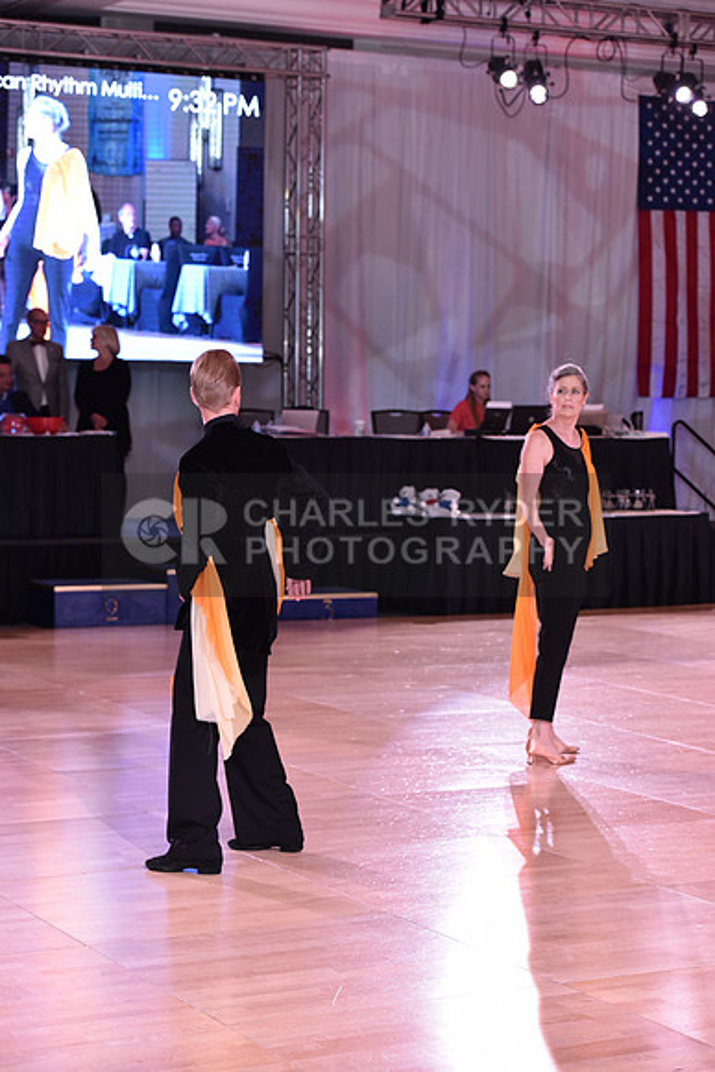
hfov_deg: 16.7
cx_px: 358
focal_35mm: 82
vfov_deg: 24.8
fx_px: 2441
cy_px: 536
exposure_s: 1/160
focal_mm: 82
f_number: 5
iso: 1600
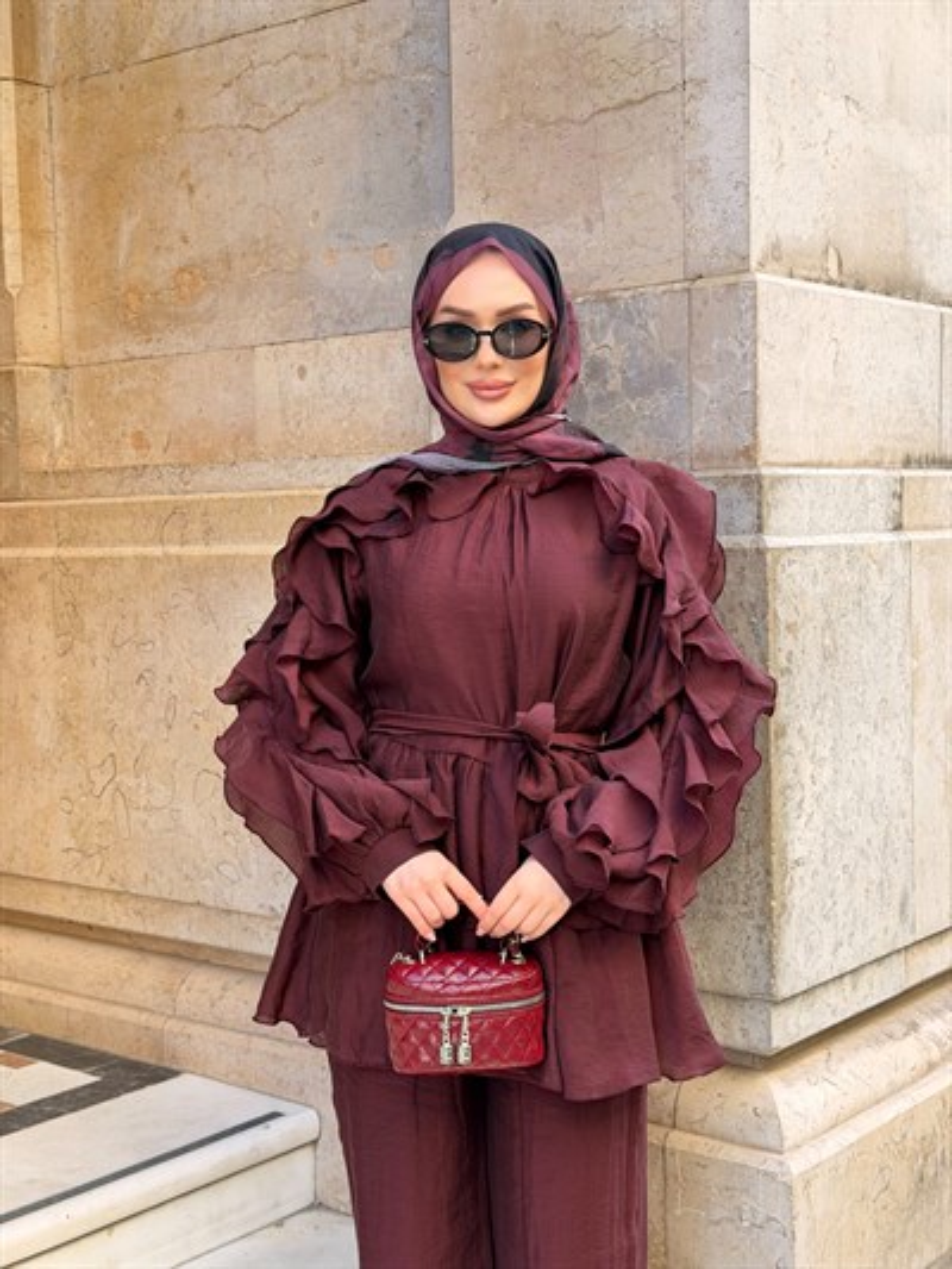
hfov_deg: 30.3
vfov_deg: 39.6
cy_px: 634
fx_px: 1759
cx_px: 476
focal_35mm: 48
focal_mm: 6.76
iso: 50
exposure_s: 1/148
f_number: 1.78
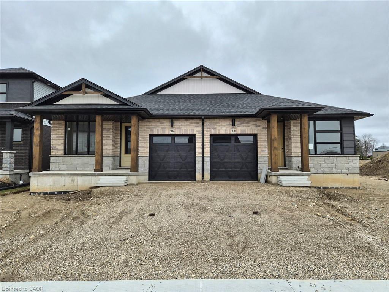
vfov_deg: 58.9
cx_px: 194
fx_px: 258
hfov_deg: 73.9
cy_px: 146
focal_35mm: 23
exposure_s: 1/10000
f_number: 1.8
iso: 80
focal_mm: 5.4
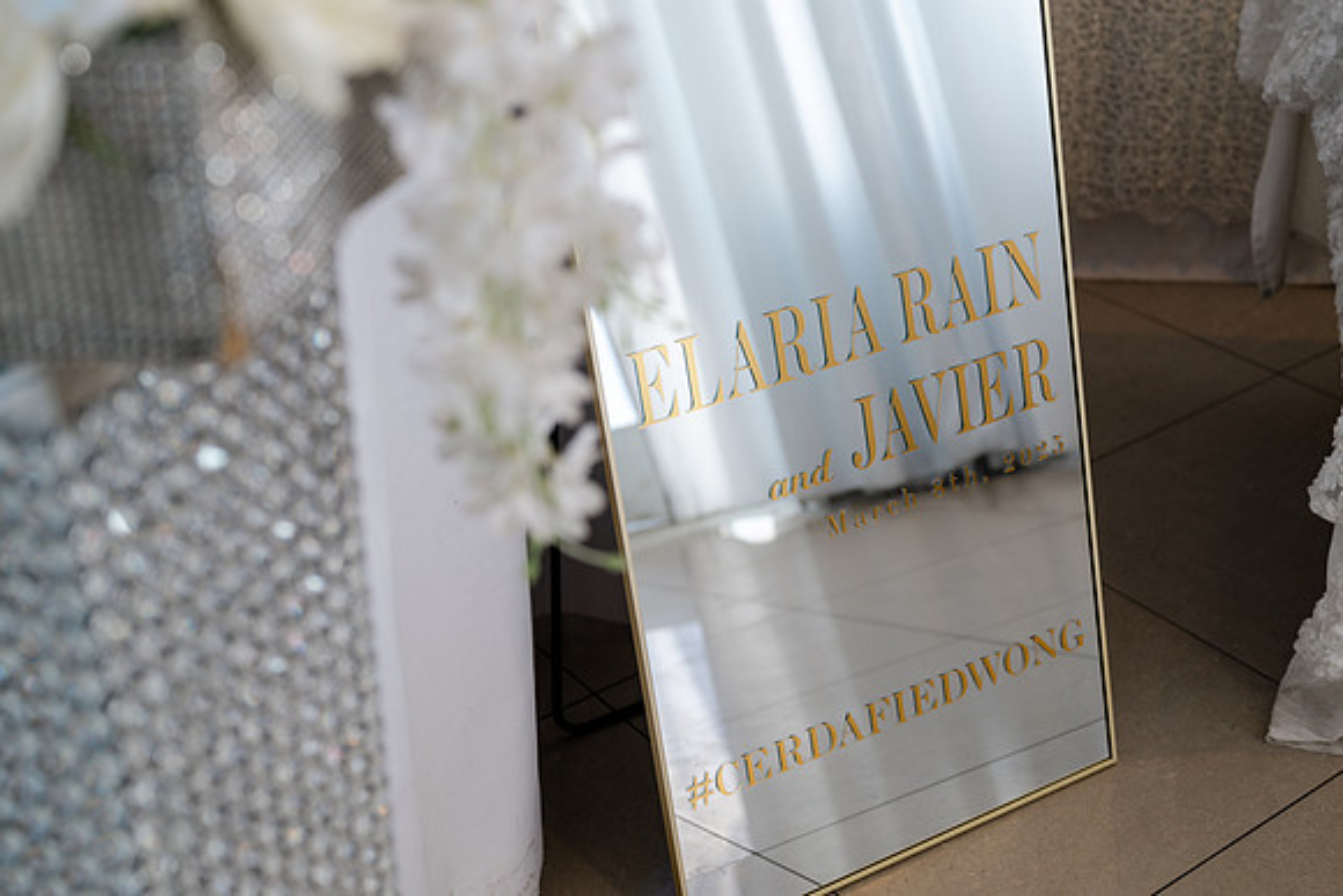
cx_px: 672
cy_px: 448
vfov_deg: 27.0
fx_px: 1866
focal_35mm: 50
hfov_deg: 39.6
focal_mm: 50
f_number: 3.5
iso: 80
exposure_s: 1/25
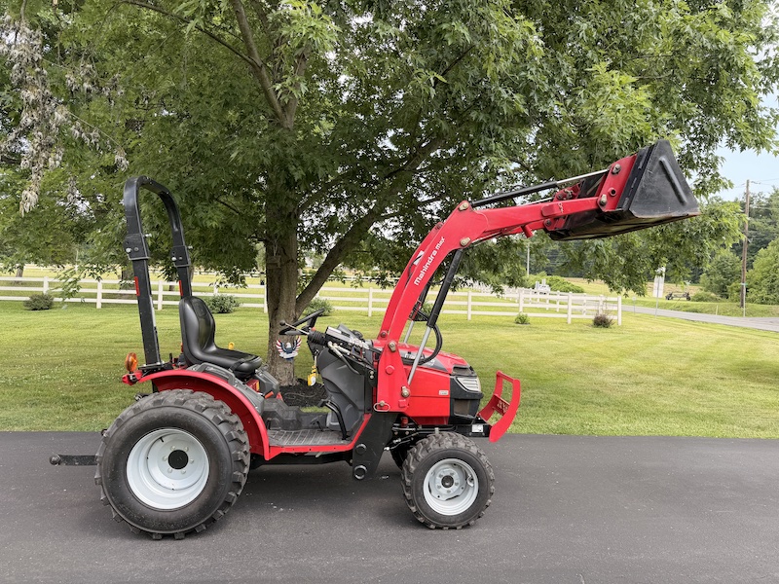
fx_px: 540
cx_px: 390
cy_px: 292
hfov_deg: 71.6
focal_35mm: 24
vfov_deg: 56.8
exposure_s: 1/757
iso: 80
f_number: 1.78
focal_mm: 6.76
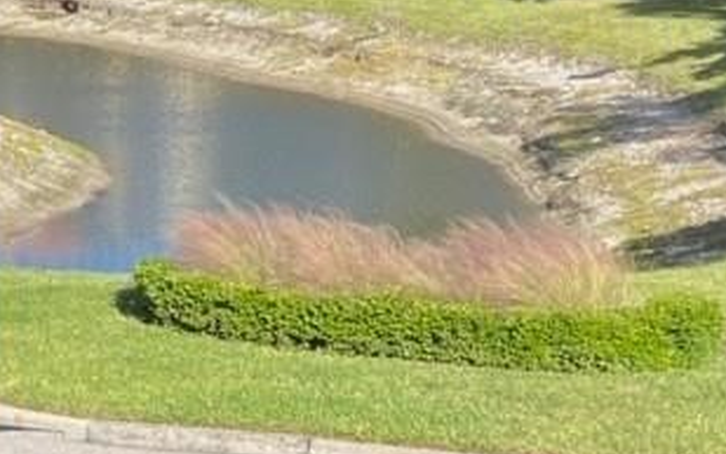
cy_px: 56
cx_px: -80
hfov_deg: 17.6
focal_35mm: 114
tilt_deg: -7.6
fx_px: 2255
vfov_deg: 11.4
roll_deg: -0.5
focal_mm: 5.7
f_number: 1.5
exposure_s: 1/2165
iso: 50
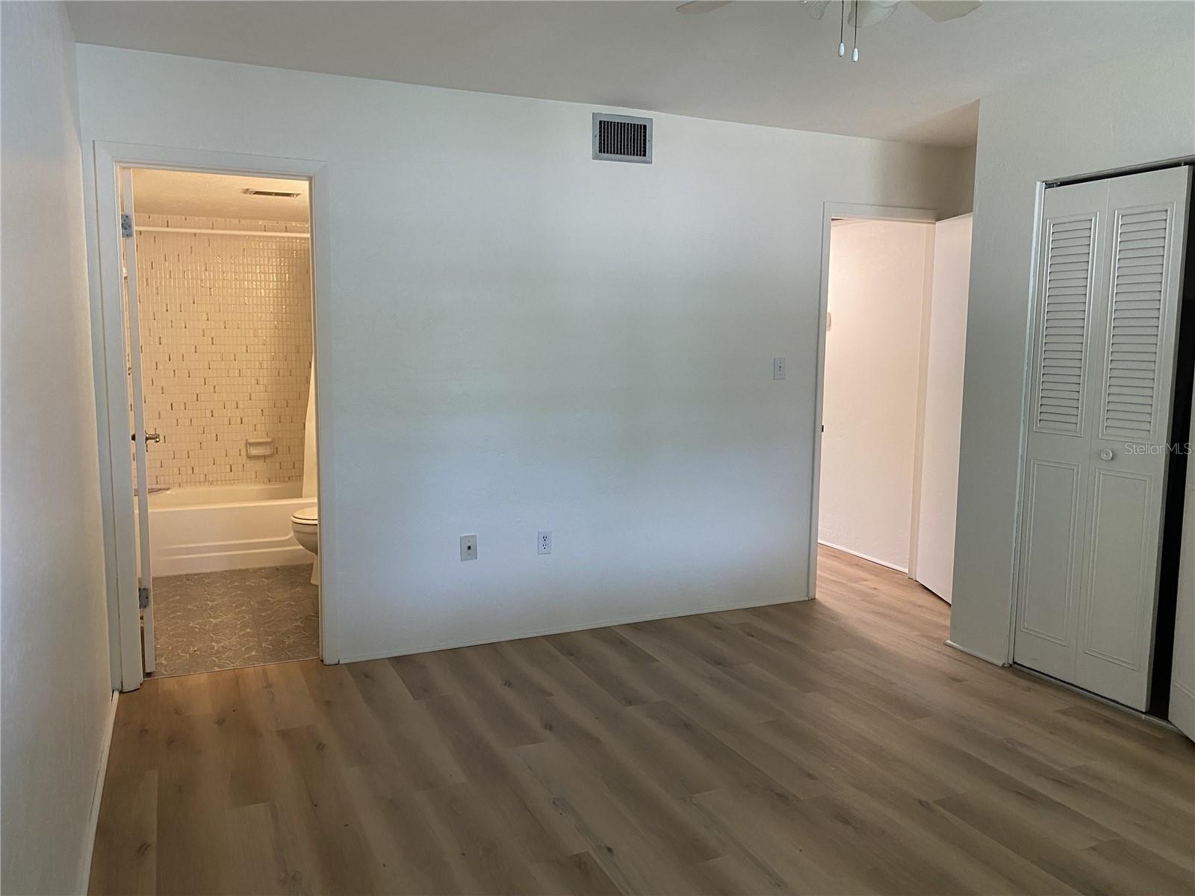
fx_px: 898
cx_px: 598
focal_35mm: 26
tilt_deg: -8.0
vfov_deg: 53.1
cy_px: 448
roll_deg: +0.1
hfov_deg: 67.3
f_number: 1.8
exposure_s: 1/60
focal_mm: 4.25
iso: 160
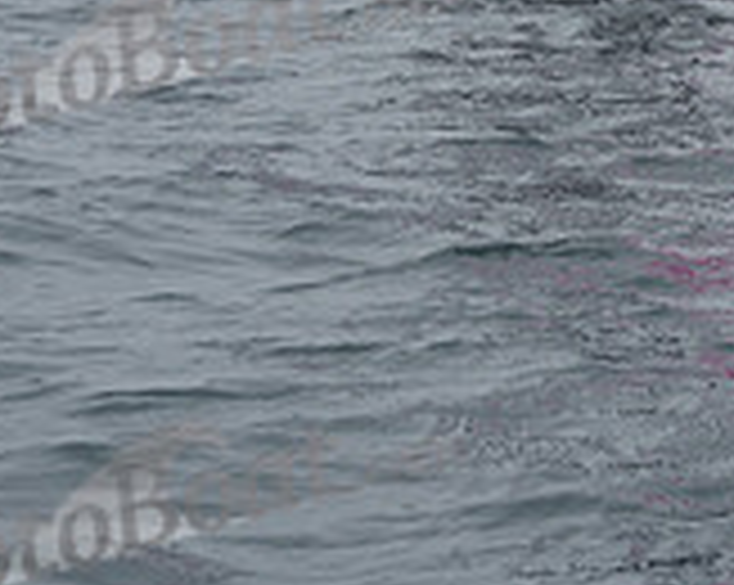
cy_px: -241
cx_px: 698
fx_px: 5077
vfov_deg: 6.5
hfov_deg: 8.2
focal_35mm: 234
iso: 250
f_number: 10
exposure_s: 1/800
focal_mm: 70
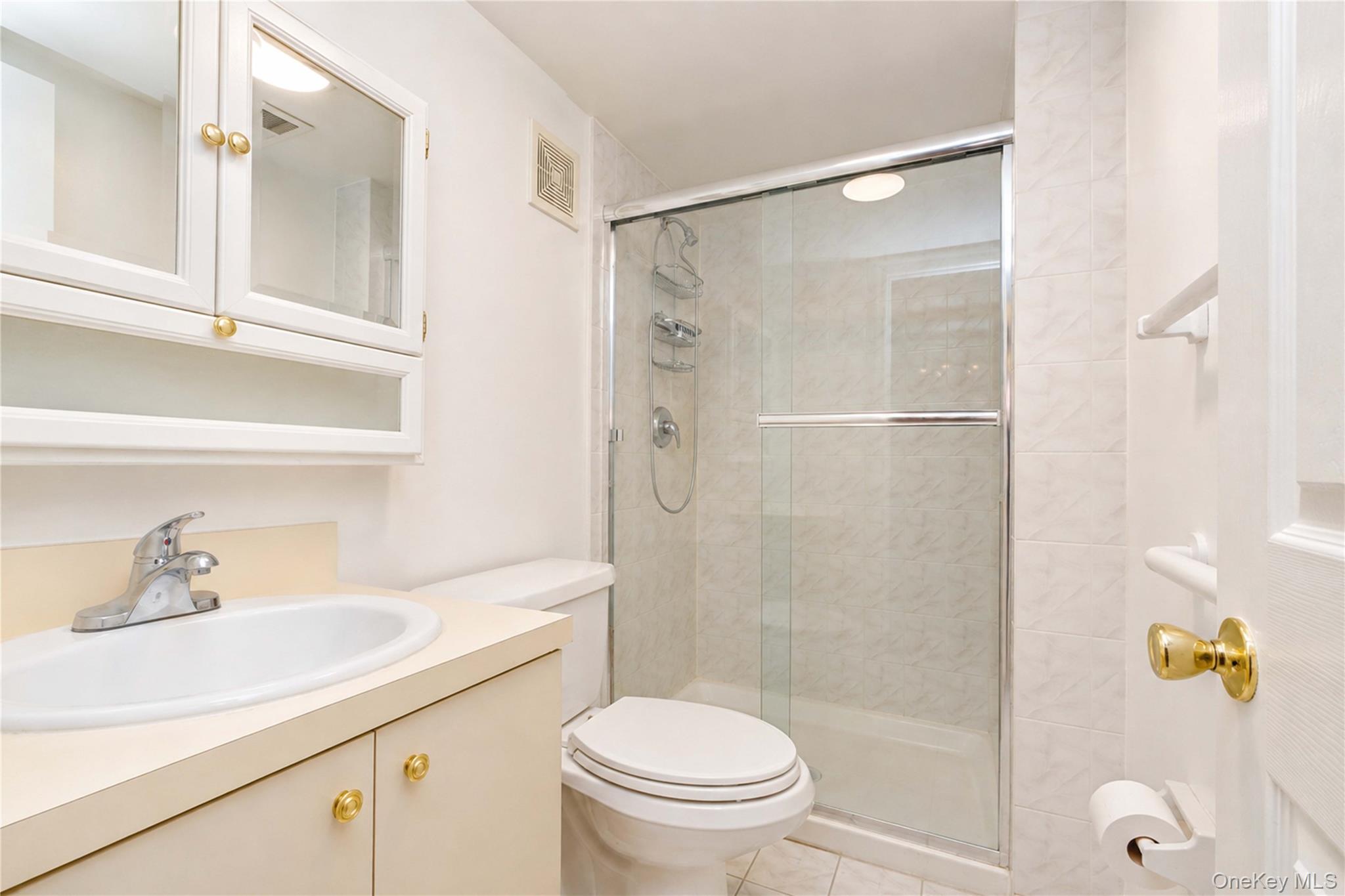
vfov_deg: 77.3
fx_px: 560
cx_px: 672
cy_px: 448
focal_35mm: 15
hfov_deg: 100.4
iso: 1600
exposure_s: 1/80
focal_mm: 10
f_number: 10
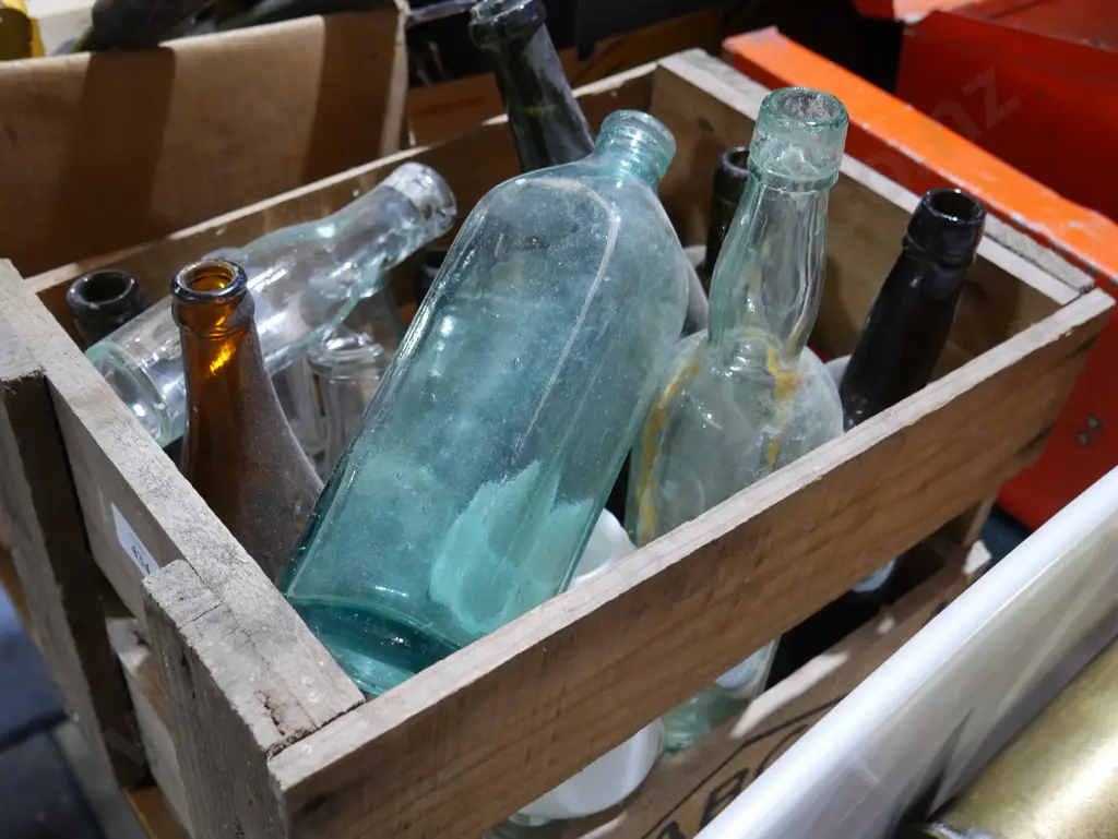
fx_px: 1228
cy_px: 420
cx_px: 559
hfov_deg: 49.0
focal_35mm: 38
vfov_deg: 37.8
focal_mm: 19
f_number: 4.1
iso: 640
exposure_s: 1/60
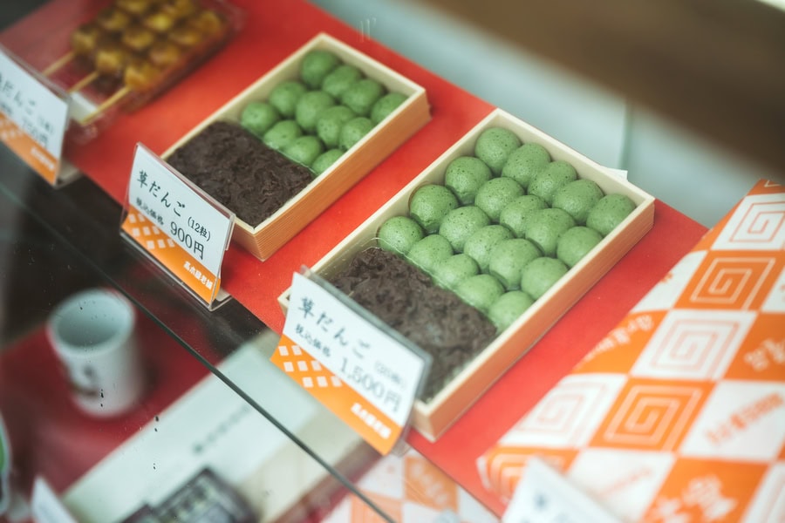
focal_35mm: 50
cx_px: 392
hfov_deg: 39.6
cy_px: 262
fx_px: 1090
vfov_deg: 27.0
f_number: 1.8
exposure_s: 1/2000
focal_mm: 50
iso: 400
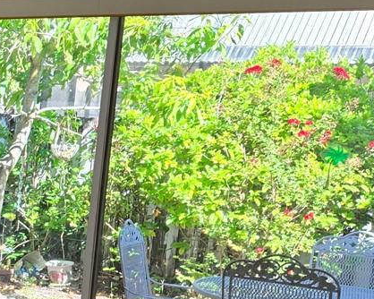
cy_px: 212
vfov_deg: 17.8
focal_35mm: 86
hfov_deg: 17.8
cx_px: -300
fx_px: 951
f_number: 1.8
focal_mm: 5.4
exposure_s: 1/120
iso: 32
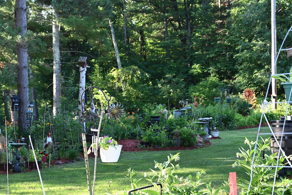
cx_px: 65
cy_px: 134
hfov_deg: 26.2
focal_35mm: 76
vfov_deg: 17.9
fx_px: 616
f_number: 5
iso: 200
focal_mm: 47
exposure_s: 1/100
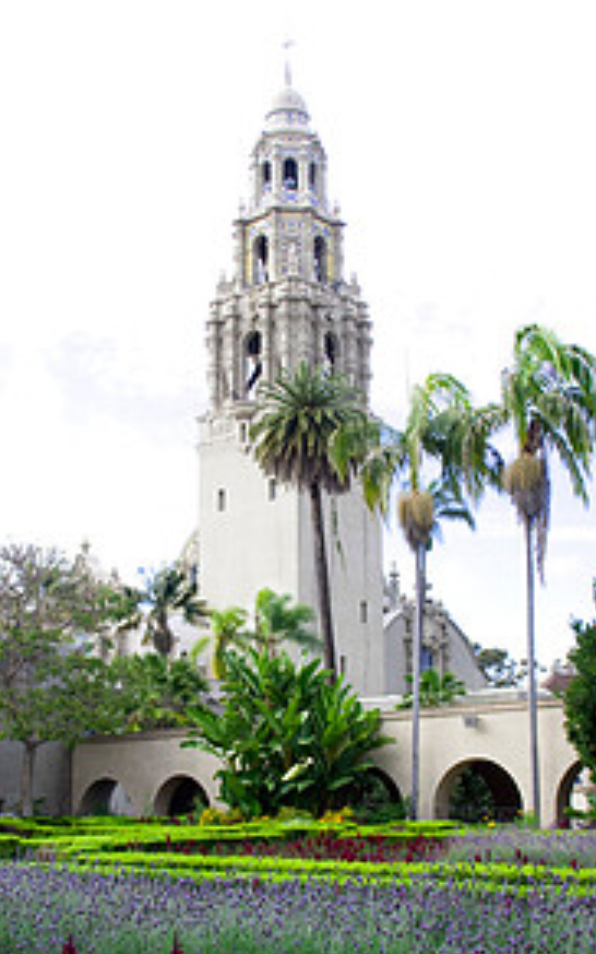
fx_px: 1351
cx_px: 280
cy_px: 613
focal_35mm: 52
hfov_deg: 24.9
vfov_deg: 38.5
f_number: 3.8
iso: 320
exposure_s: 1/1000
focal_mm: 22
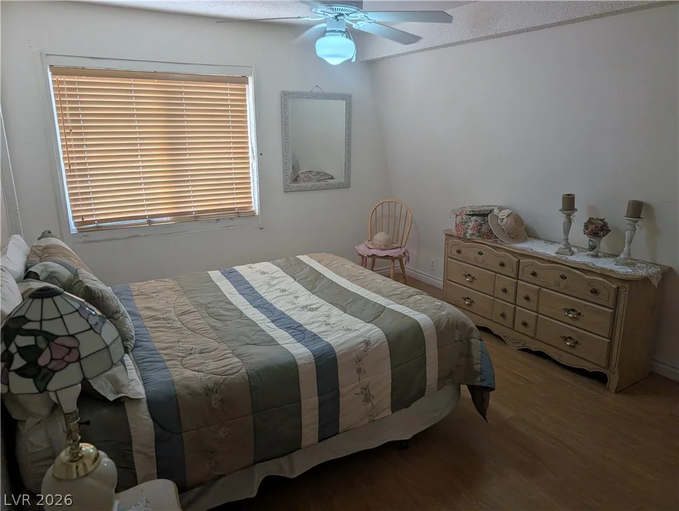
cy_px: 256
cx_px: 340
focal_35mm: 24
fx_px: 471
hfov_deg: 71.5
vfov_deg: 56.9
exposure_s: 1/509
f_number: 1.68
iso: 217
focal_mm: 6.9
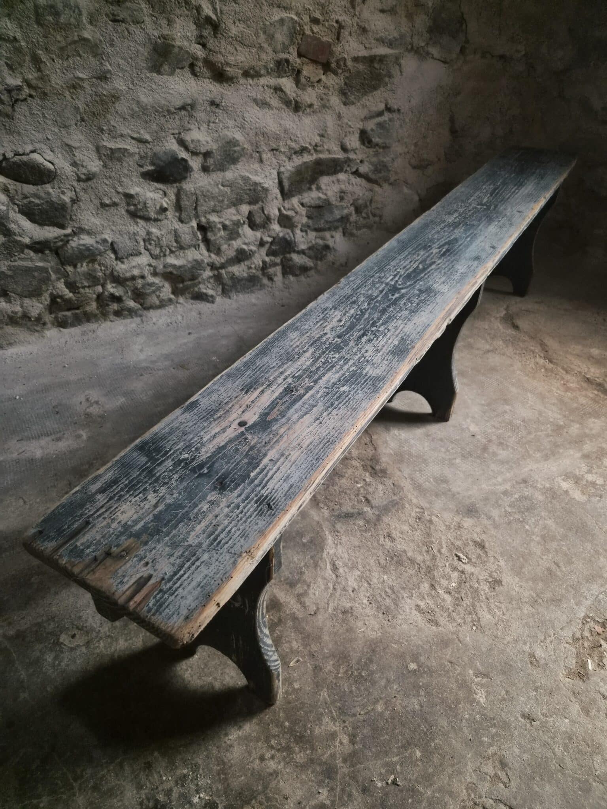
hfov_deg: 58.9
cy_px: 404
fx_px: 538
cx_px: 304
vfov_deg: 73.9
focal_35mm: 23
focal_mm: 5.4
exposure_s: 1/100
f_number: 1.8
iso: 2500
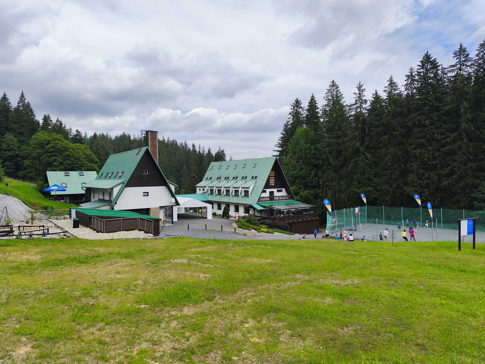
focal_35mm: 23
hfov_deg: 73.9
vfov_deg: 58.9
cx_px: 242
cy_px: 182
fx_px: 322
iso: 50
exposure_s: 1/1442
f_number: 1.65
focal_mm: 6.14
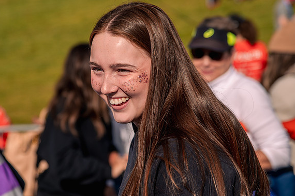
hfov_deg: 15.0
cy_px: 96
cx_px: 117
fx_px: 1123
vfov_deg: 10.0
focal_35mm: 137
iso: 200
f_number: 5
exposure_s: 1/2000
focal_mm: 110
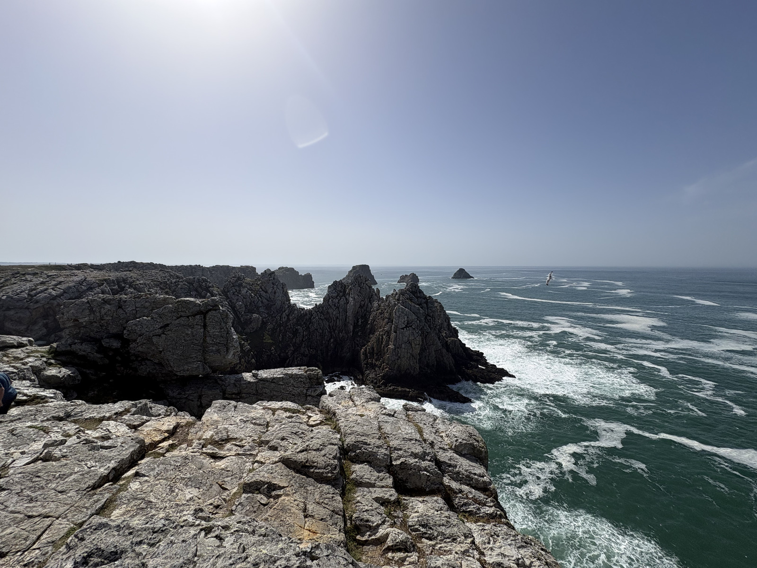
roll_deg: +0.1
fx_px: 306
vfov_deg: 85.7
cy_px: 284
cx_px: 378
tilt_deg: -2.6
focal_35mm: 14
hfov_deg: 102.1
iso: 50
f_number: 2.2
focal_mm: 2.22
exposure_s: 1/4630
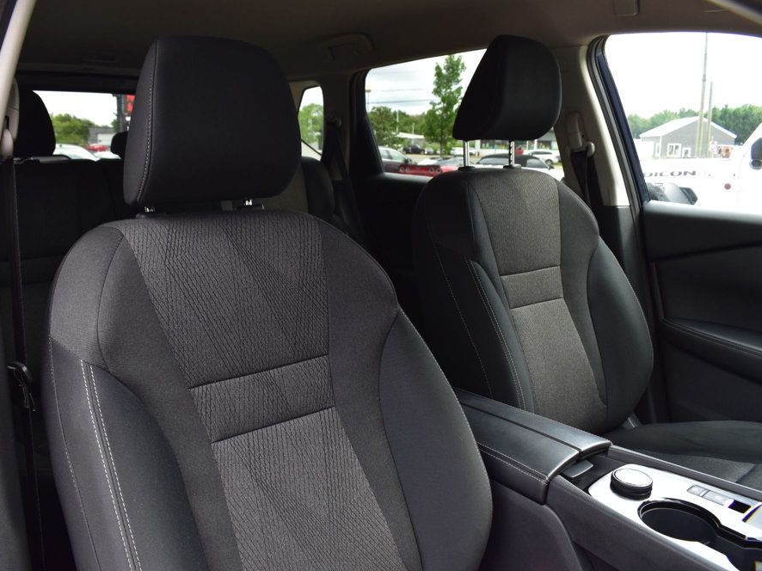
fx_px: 660
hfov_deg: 59.8
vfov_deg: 46.8
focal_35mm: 30
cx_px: 336
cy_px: 279
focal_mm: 18
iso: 400
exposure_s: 1/60
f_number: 8
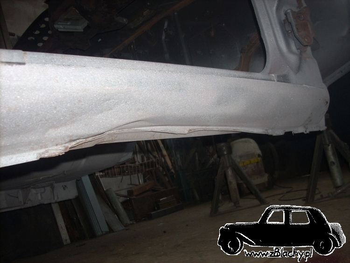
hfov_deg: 50.1
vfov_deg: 38.7
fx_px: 374
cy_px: 132
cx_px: 175
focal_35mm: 37
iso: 64
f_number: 2.8
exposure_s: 1/60
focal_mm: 6.2
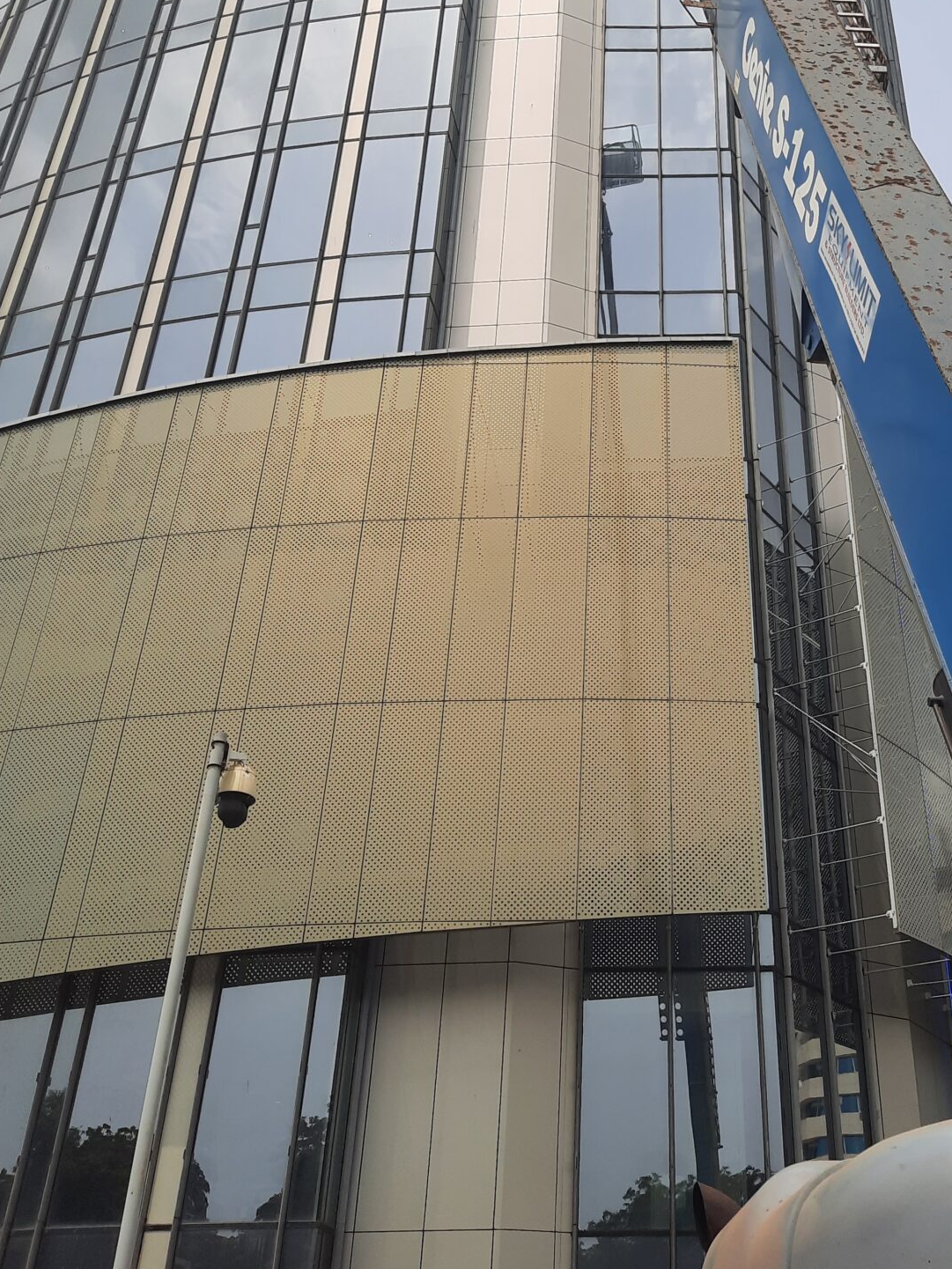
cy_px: 493
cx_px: 651
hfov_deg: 38.1
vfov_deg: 49.7
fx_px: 1357
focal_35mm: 37
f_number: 2
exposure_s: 1/1852
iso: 32
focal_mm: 4.6
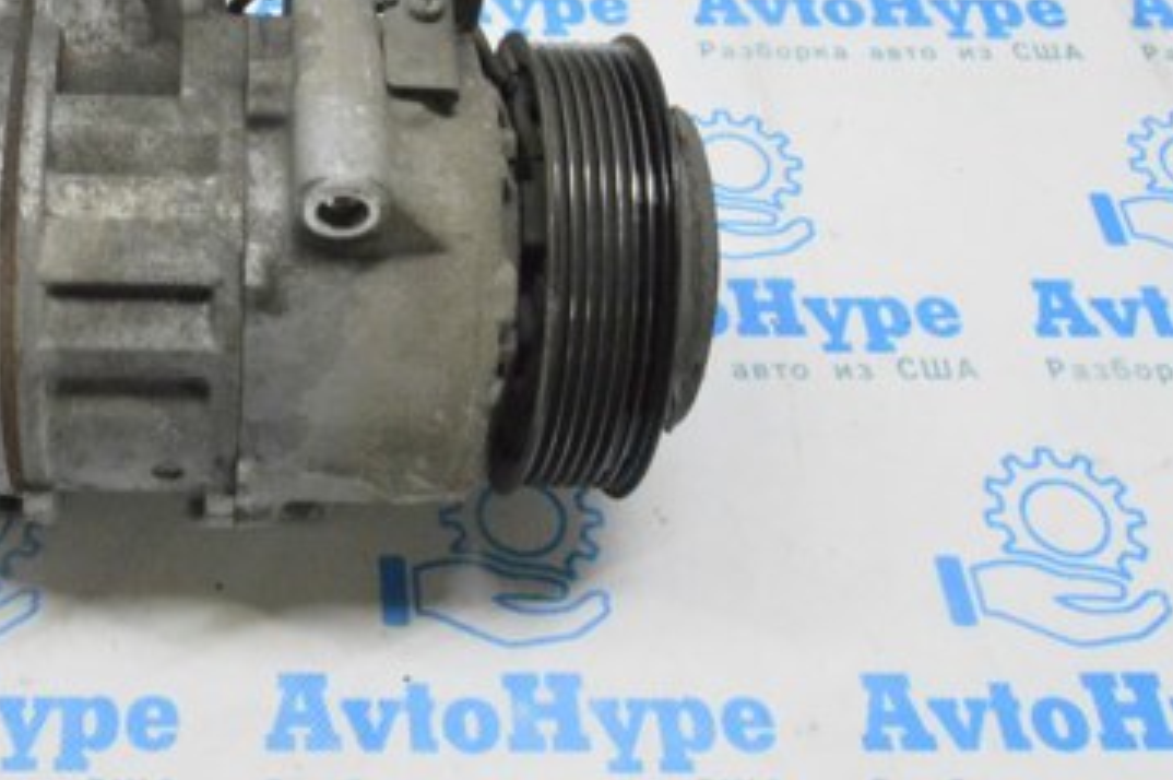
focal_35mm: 51
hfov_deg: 37.5
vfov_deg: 26.2
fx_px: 1657
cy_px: 221
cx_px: 229
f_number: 20
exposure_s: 1/15
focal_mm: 19
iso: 6400
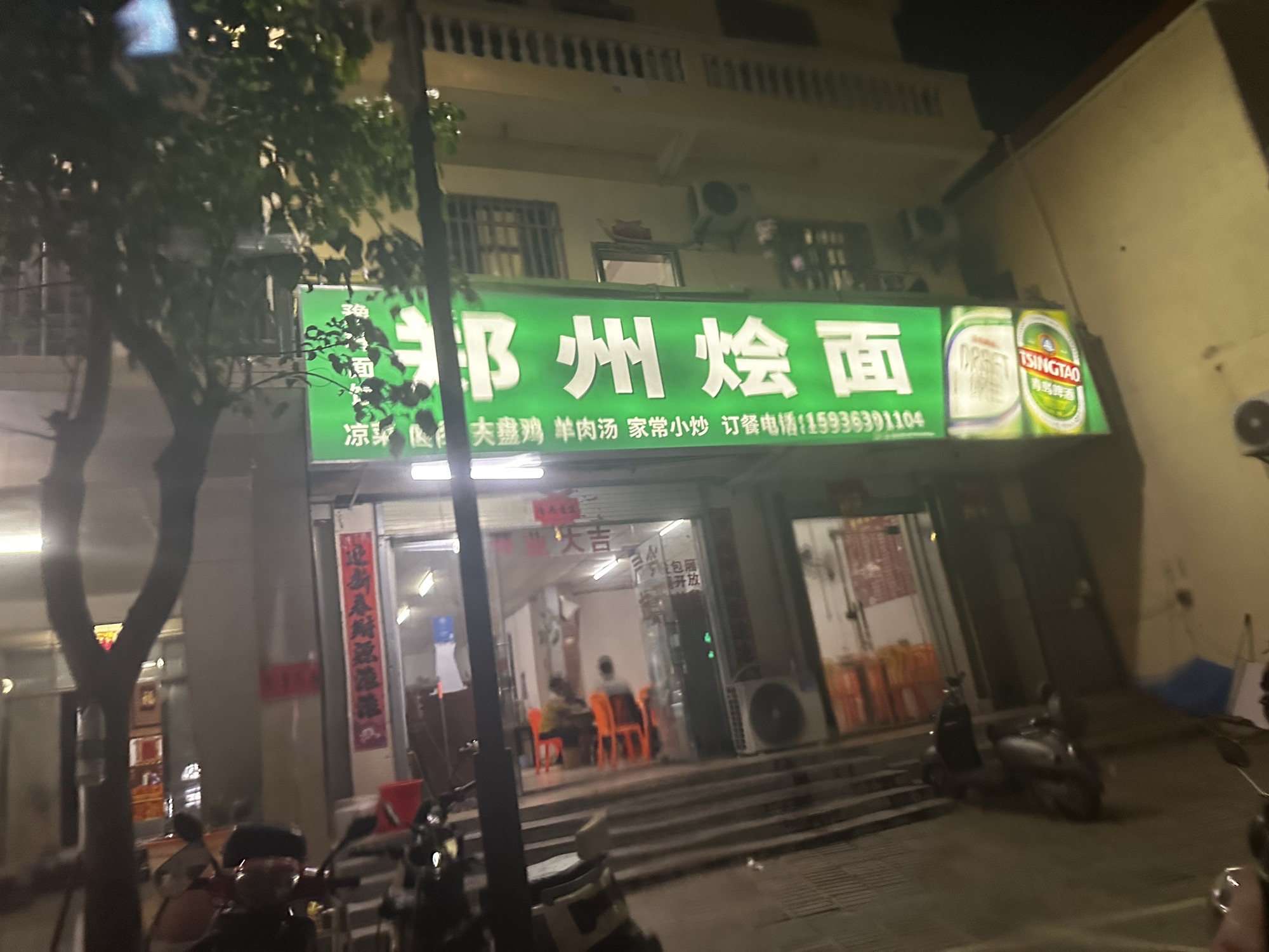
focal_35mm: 24
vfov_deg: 56.8
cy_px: 476
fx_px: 880
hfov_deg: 71.6
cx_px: 634
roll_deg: +9.6
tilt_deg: +18.7
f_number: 1.78
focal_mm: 6.86
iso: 640
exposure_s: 1/50
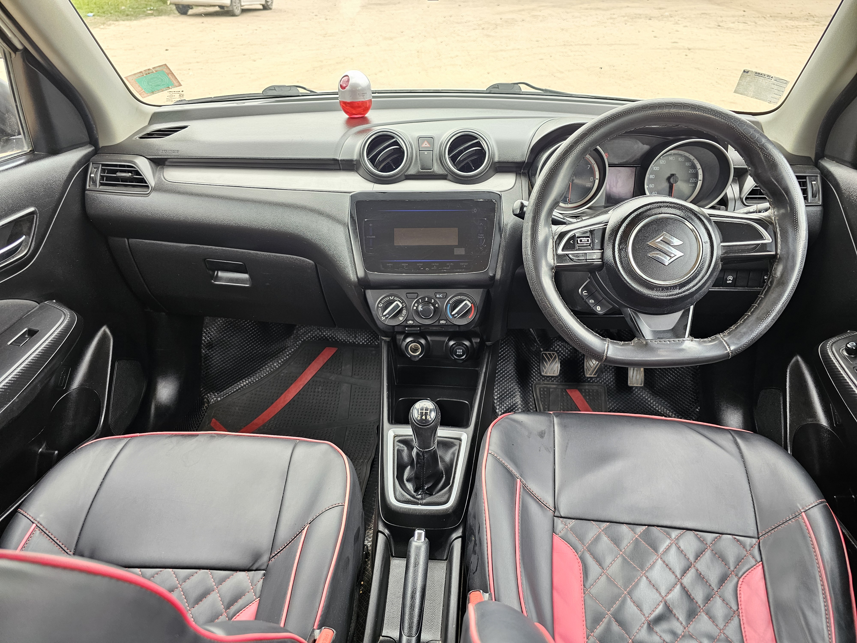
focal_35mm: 23
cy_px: 322
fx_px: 569
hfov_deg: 73.9
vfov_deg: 58.9
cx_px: 428
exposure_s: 1/100
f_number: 1.7
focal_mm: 6.3
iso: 125
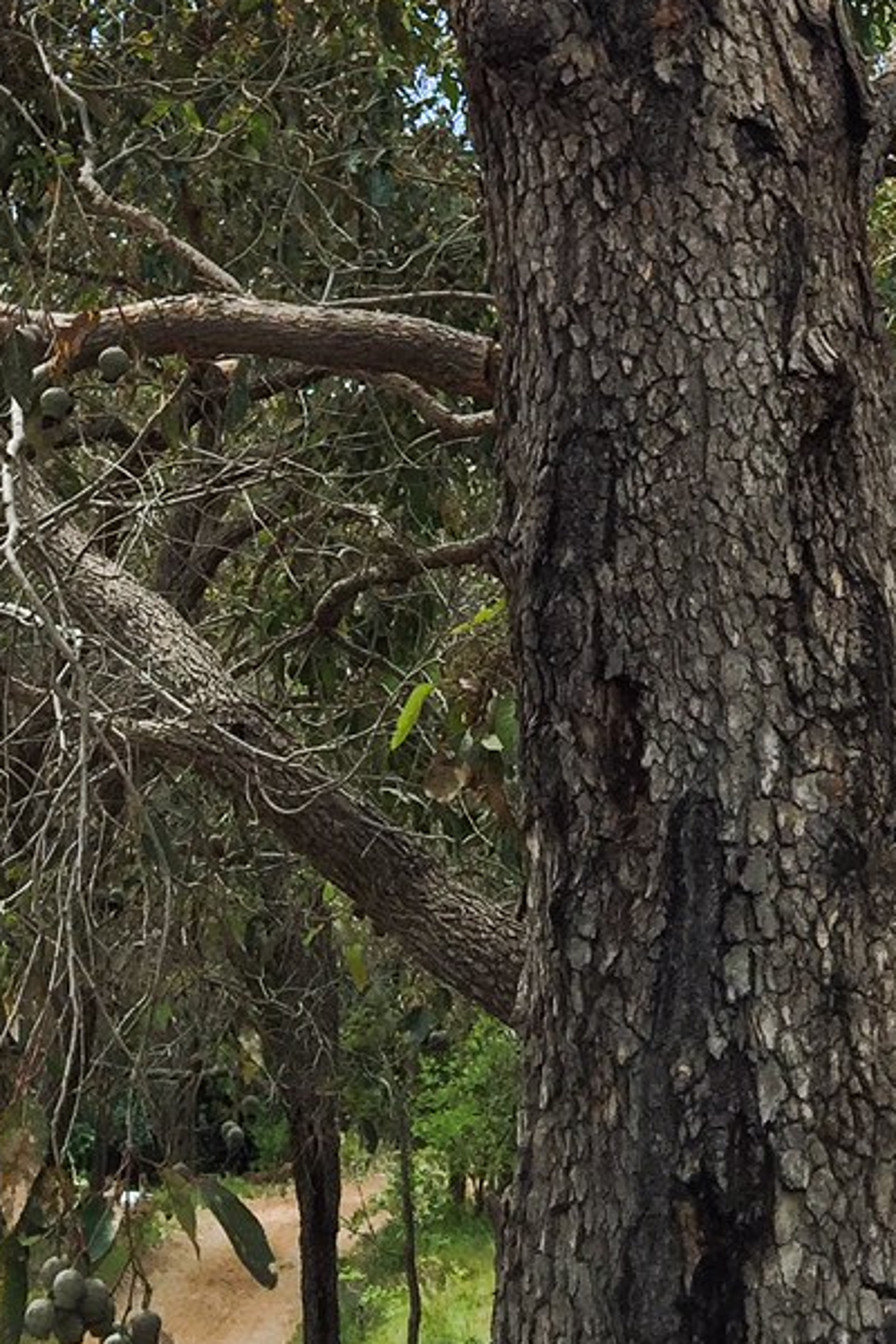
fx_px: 3061
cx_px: 269
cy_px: -260
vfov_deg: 22.8
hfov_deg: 16.6
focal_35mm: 82
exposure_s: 1/1068
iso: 32
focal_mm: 4.15
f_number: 2.2
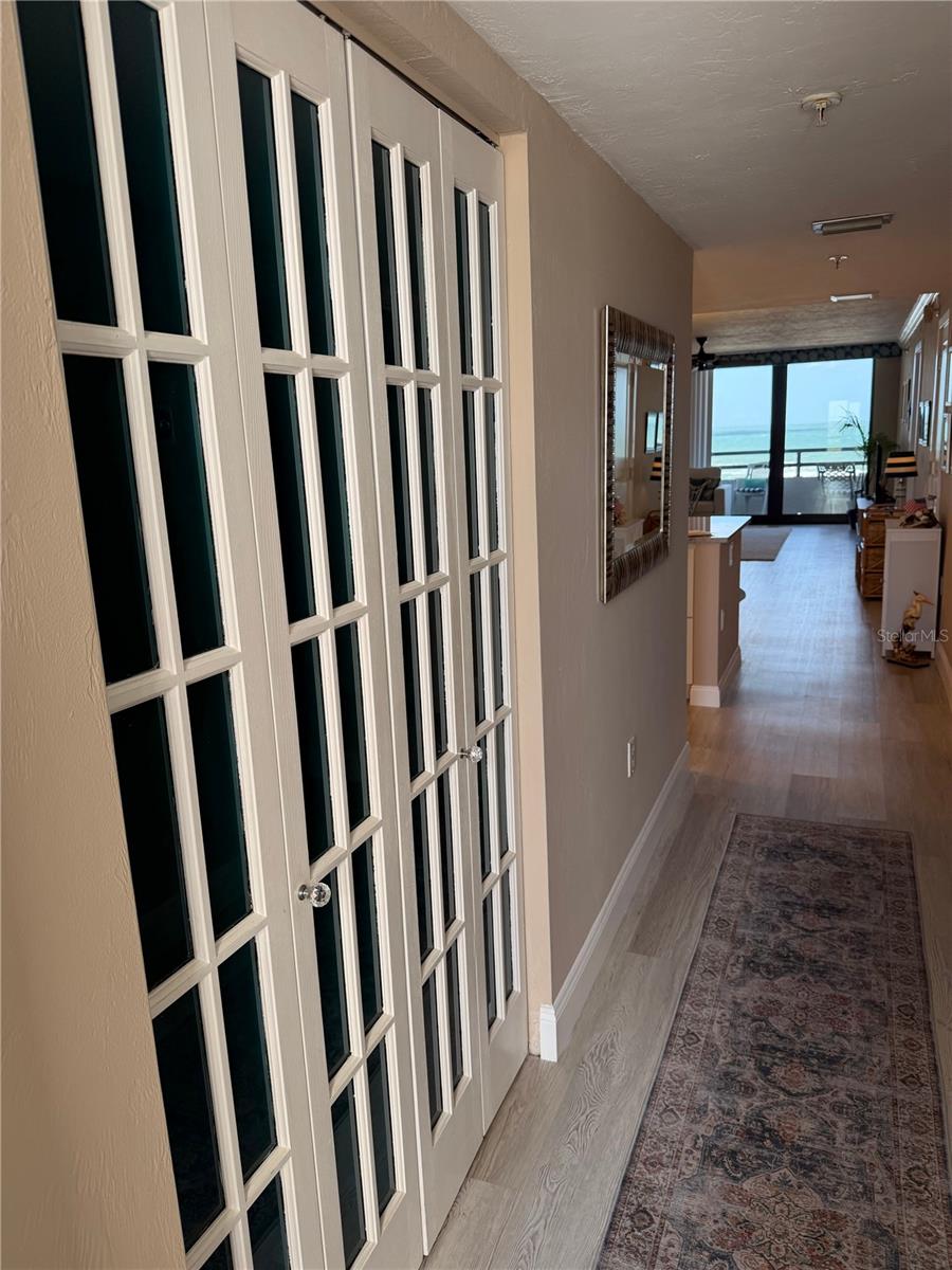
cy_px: 635
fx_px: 880
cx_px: 476
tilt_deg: -11.7
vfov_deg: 71.6
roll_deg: +2.1
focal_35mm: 24
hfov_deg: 56.8
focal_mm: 6.76
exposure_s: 1/181
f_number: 1.78
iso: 80
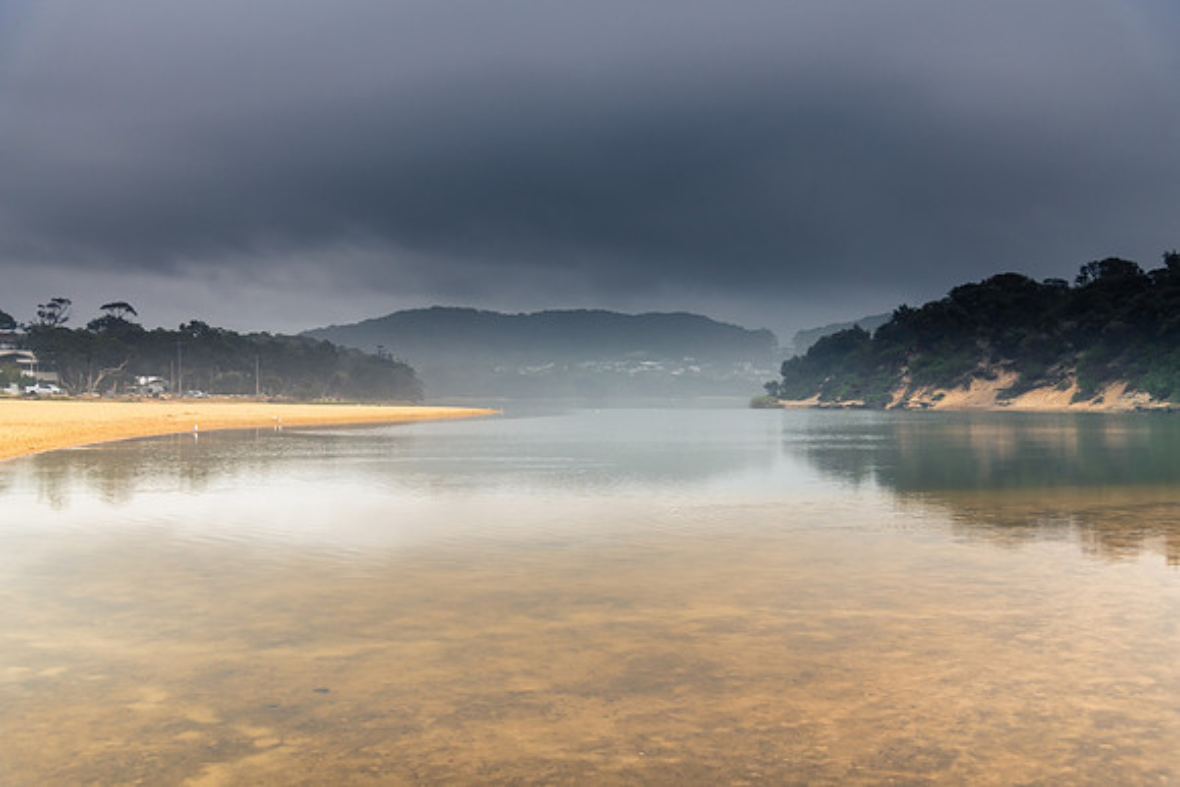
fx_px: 1147
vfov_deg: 37.9
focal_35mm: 35
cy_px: 394
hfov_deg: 54.4
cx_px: 590
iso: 400
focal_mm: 35
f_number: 4.5
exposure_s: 1/40
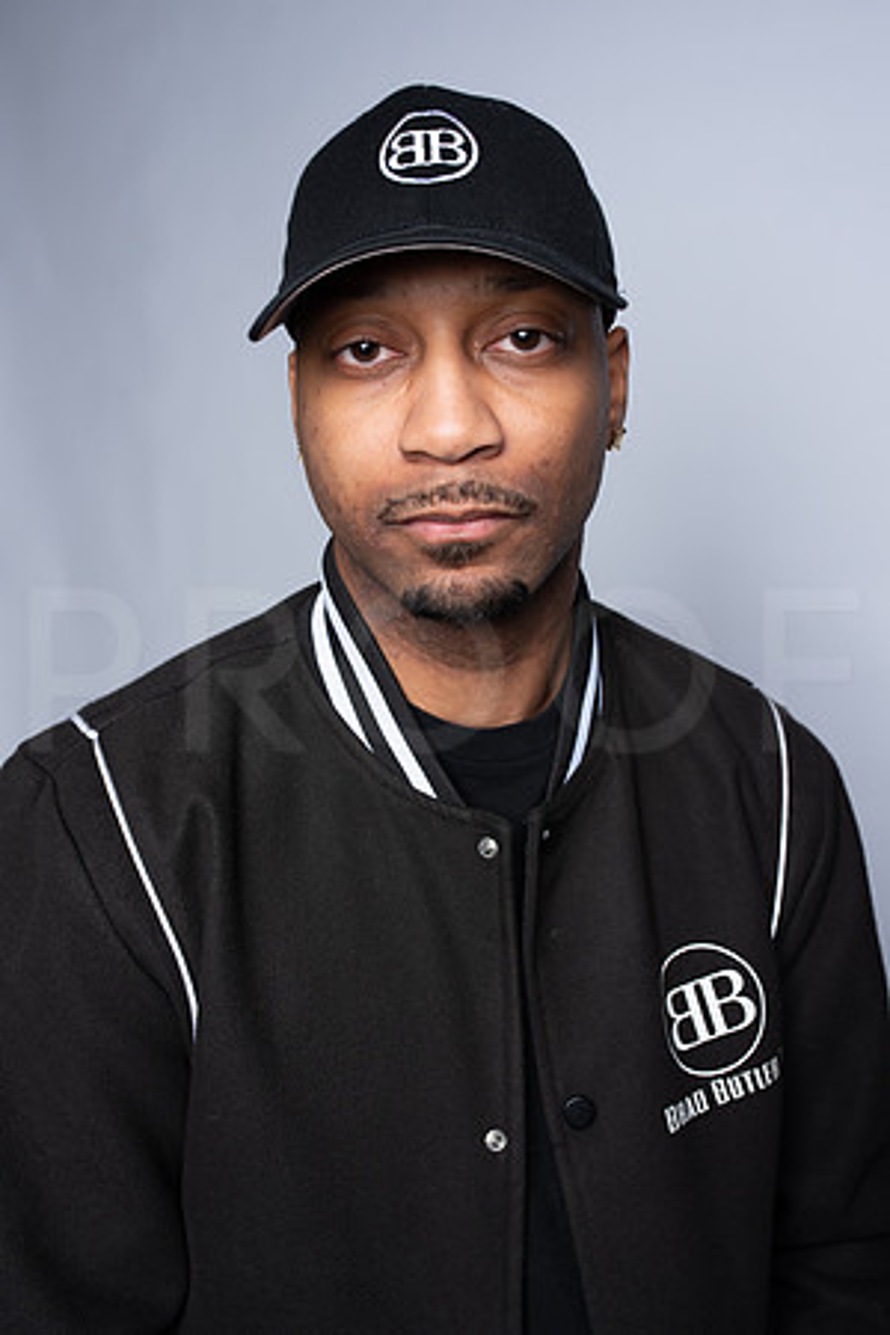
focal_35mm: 35
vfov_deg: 54.4
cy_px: 668
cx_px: 445
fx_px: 1298
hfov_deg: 37.9
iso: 250
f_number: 6.3
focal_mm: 35
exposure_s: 1/200
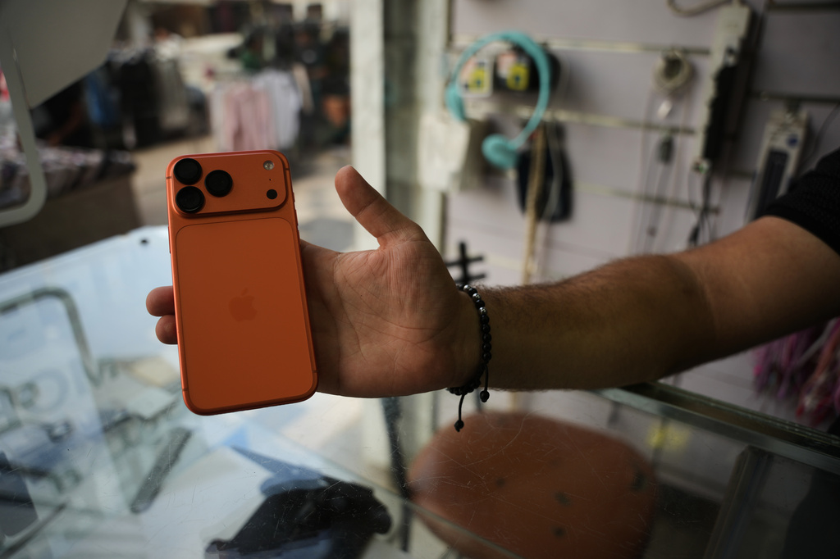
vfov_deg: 53.1
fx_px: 560
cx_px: 420
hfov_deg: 73.8
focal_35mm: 24
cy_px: 280
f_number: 2.8
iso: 100
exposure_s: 1/250
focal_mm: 24
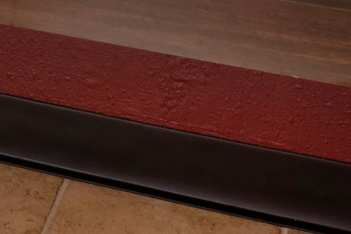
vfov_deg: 8.6
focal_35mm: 129
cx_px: -160
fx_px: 1258
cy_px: -497
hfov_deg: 14.9
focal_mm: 20
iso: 400
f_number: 10
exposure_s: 1/13
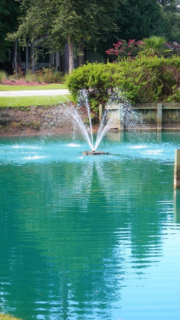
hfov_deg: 9.7
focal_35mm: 125
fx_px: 1061
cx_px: 84
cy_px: 160
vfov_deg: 17.2
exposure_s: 1/58.1
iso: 50
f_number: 4.9
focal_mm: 23.4
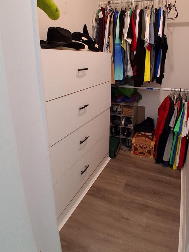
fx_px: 167
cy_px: 98
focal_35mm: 23
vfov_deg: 72.9
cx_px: 111
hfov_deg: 58.5
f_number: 2.2
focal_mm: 1.4
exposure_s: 1/40
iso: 320
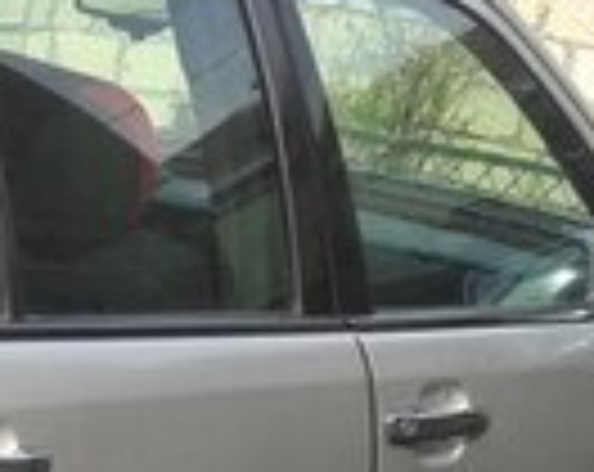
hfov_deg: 13.3
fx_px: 2403
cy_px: 699
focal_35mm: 137
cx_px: -297
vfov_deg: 10.8
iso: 40
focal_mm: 3.7
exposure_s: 1/601
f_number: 1.9
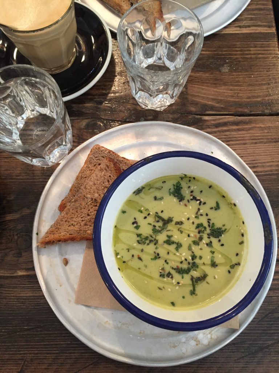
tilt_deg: -75.2
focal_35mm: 29
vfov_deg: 61.7
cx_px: 140
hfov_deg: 48.2
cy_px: 186
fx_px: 312
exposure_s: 1/33
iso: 160
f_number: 2.2
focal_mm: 4.15
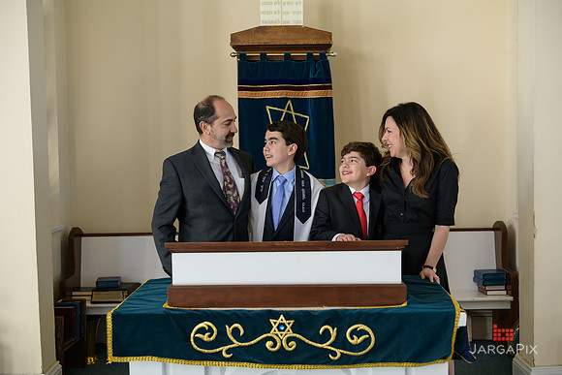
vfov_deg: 28.1
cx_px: 281
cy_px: 188
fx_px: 749
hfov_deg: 41.1
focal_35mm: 48
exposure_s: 1/125
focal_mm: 48
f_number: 3.2
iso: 400
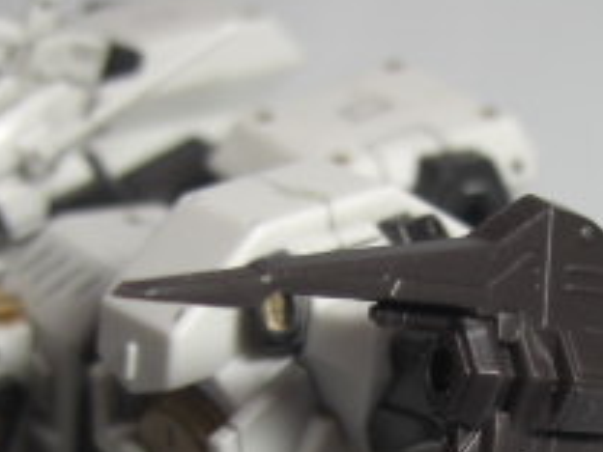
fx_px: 2038
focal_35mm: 117
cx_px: 446
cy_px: 423
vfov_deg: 12.5
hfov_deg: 16.7
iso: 100
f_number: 2.8
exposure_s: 1/40
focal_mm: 7.9
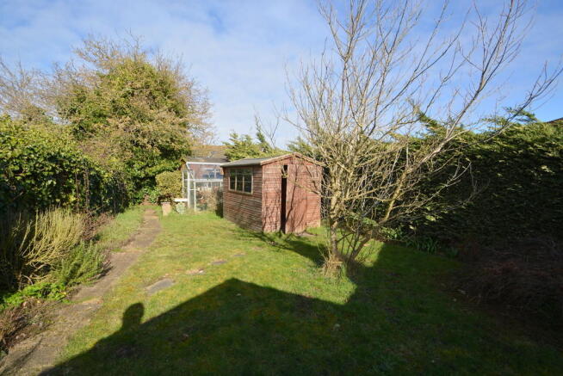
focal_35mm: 15
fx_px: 235
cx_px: 282
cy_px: 188
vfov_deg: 77.4
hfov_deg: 100.4
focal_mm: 10
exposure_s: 1/250
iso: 110
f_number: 8
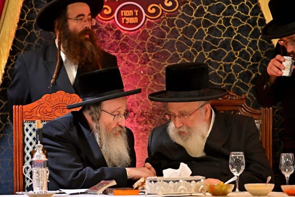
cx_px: 148
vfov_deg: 4.6
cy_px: 98
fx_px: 2459
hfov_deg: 6.9
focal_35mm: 300
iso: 500
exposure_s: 1/250
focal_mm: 200
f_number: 2.8
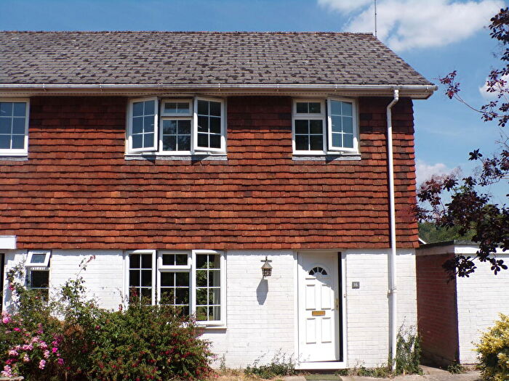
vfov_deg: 38.7
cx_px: 254
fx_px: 544
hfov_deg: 50.1
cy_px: 190
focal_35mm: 37
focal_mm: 6.6
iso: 80
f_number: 4.7
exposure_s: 1/600
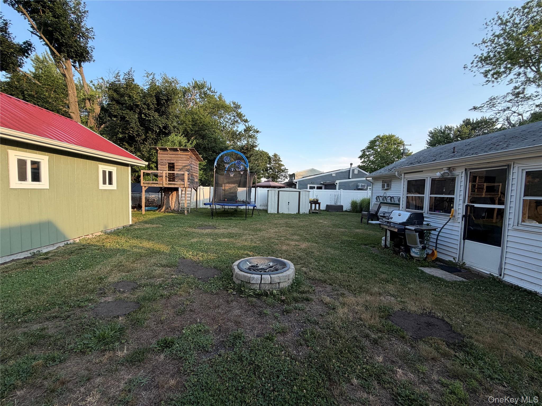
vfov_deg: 85.7
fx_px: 219
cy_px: 203
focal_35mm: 14
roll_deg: -1.3
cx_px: 271
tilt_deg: -3.1
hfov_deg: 102.1
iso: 50
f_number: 2.2
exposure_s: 1/502
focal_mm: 2.22
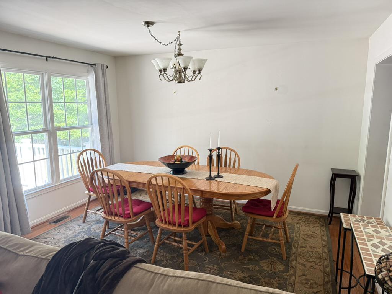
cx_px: 196
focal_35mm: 24
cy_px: 147
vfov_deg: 56.8
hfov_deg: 71.6
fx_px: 272
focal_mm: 6.76
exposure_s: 1/60
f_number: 1.78
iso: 320
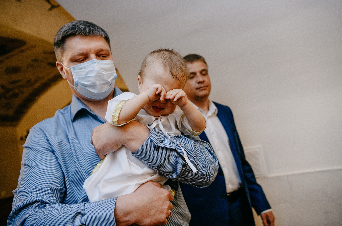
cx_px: 183
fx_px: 346
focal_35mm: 37
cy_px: 104
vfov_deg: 36.1
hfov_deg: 52.6
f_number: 3.5
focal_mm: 34
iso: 500
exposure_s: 1/160
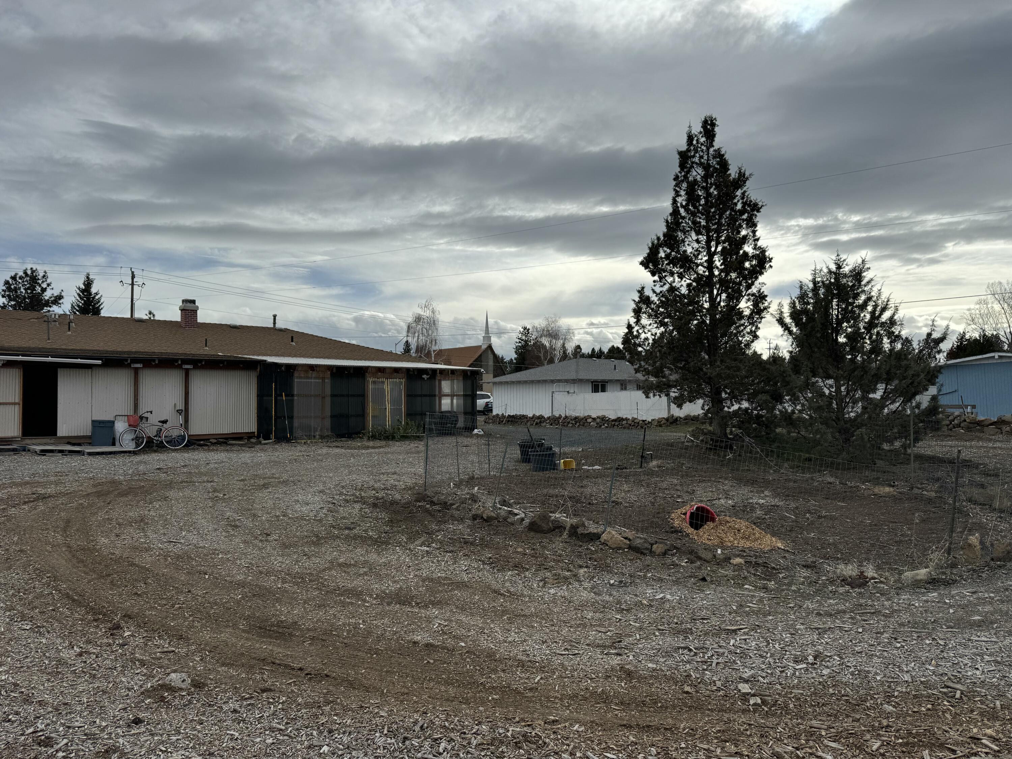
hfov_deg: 71.6
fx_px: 702
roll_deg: -0.2
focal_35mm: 24
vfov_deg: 56.8
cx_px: 506
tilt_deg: +1.7
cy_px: 380
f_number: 1.78
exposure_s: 1/9009
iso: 80
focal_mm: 6.76
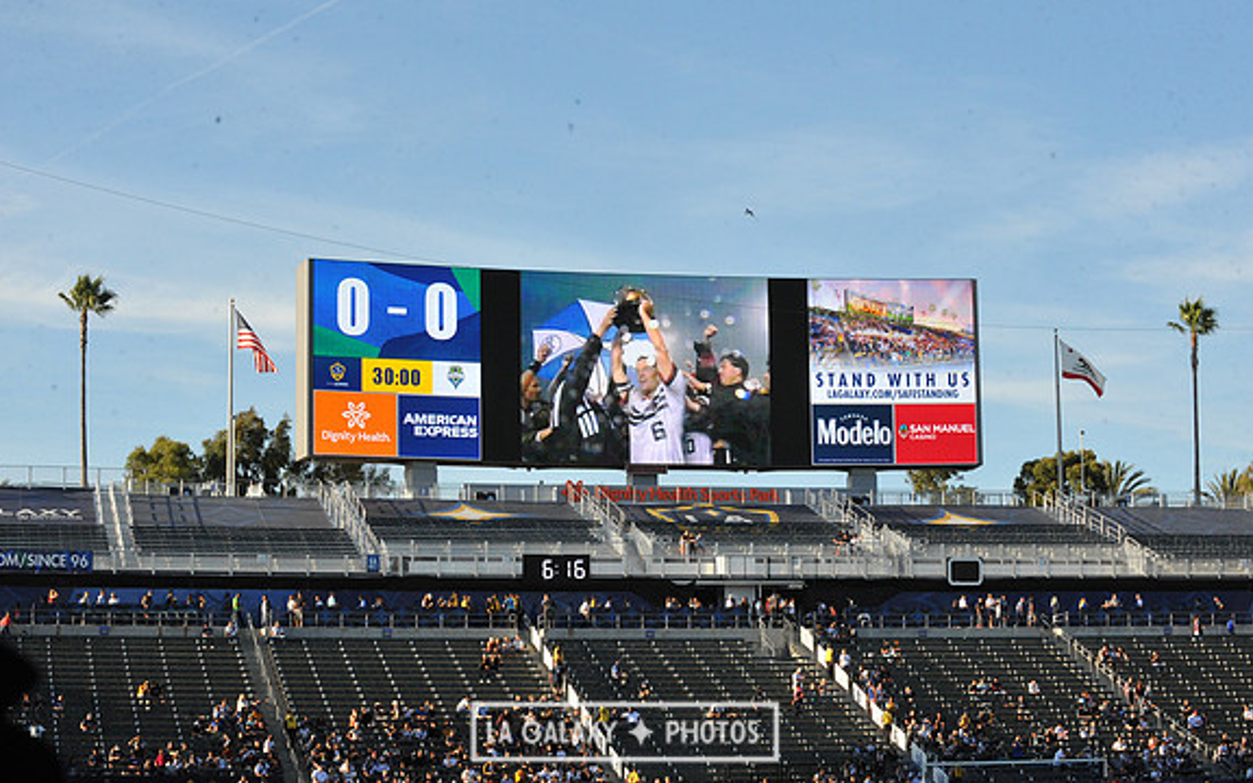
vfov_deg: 15.9
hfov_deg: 25.2
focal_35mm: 82
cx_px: 624
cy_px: 405
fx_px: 2800
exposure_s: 1/1000
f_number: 16
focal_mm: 80
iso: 1600
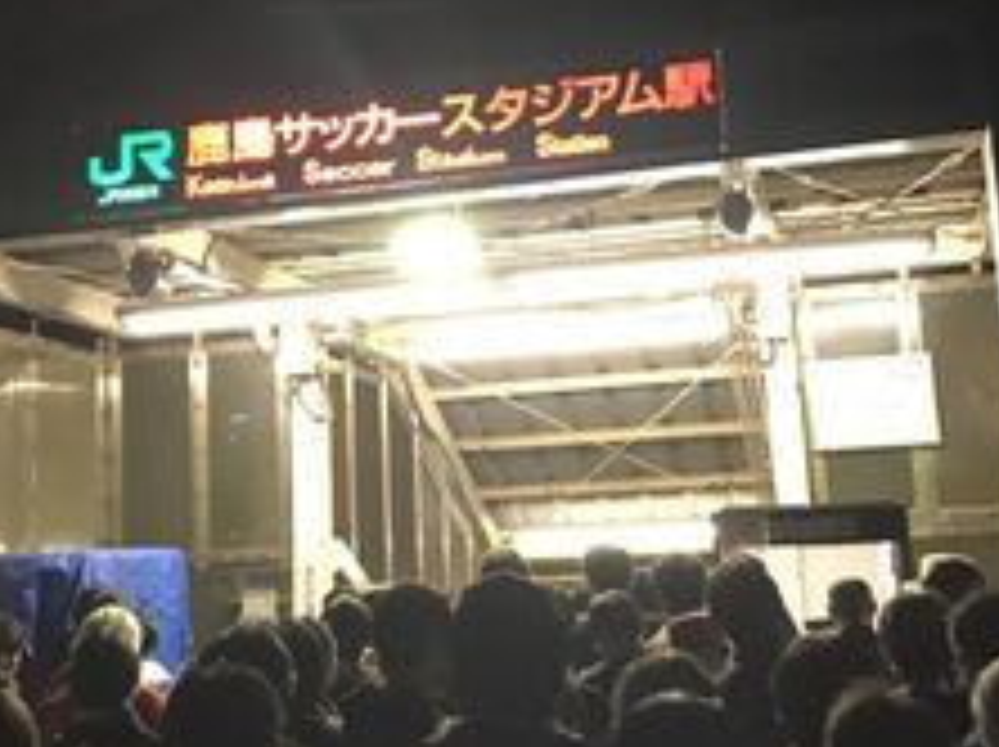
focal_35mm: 53
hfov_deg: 36.2
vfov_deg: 27.4
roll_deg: +4.7
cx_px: 490
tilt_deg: +11.5
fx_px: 1528
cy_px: 290
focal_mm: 3.99
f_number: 1.8
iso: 80
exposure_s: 1/17
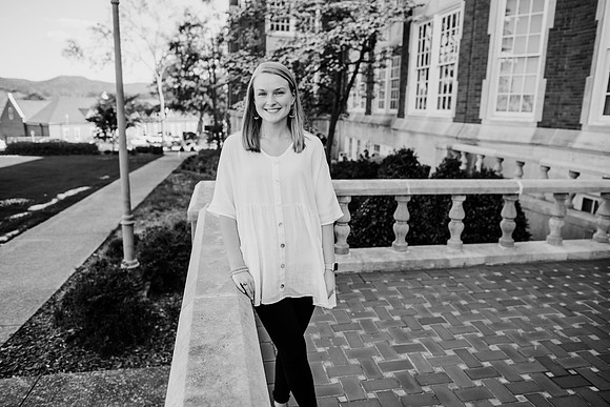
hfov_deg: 72.2
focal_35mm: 25
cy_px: 204
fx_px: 418
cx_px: 310
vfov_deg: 51.9
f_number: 2.8
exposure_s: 1/800
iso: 200
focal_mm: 24
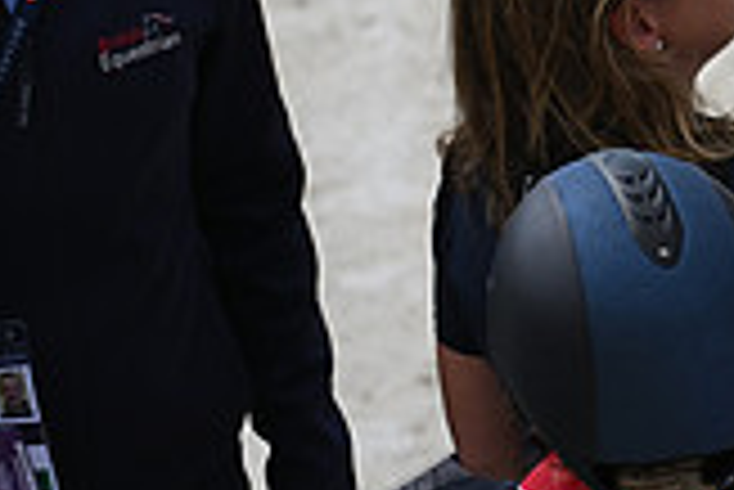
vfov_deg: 1.9
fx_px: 14489
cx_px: 1297
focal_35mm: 710
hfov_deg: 2.9
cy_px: -303
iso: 200
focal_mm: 200
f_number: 4.5
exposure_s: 1/1600
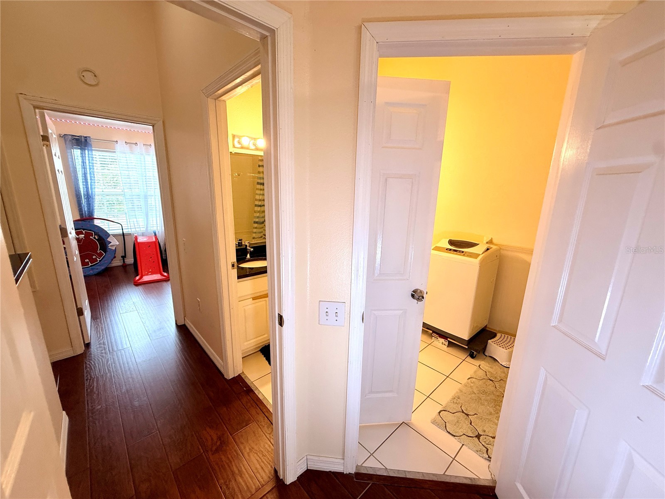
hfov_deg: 102.1
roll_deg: -1.8
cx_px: 332
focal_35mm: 14
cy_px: 250
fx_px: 269
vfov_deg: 85.7
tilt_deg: -11.7
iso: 160
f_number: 2.2
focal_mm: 2.22
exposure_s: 1/99
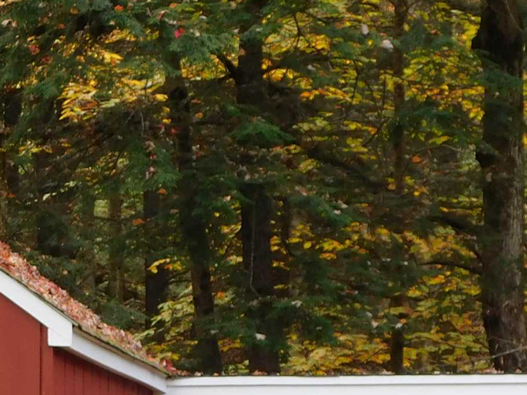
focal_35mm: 173
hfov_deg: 11.3
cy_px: 487
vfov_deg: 8.5
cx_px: 26
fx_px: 2633
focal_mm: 9
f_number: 3.8
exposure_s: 1/100
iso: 125
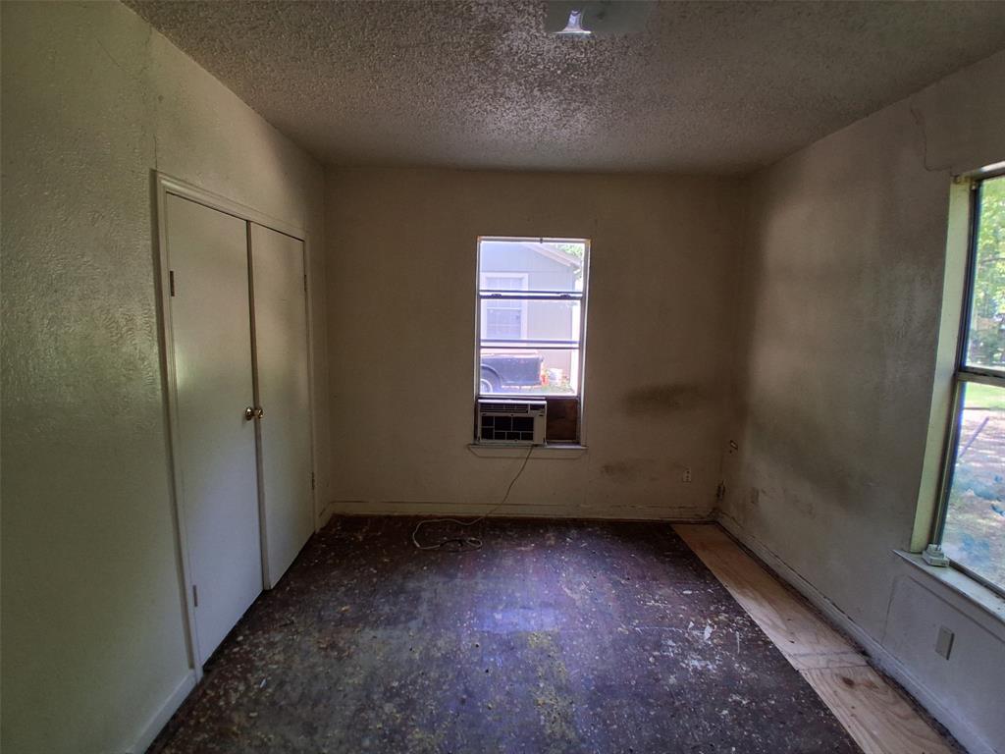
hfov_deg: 91.0
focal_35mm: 17
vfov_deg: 74.7
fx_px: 494
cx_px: 502
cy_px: 377
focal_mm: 1.4
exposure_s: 1/50
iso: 100
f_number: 2.2
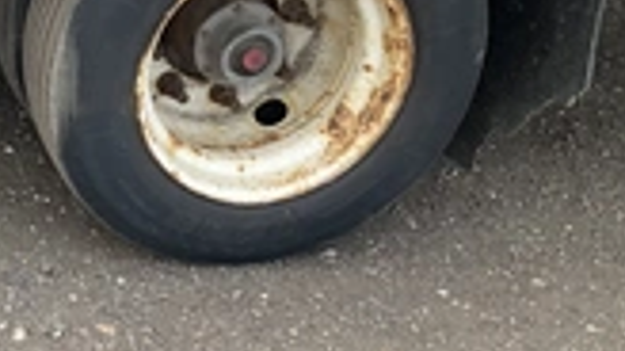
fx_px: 1275
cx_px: -114
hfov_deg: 25.0
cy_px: 72
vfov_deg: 15.6
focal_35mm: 77
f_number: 1.8
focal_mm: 3
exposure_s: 1/422
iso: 25
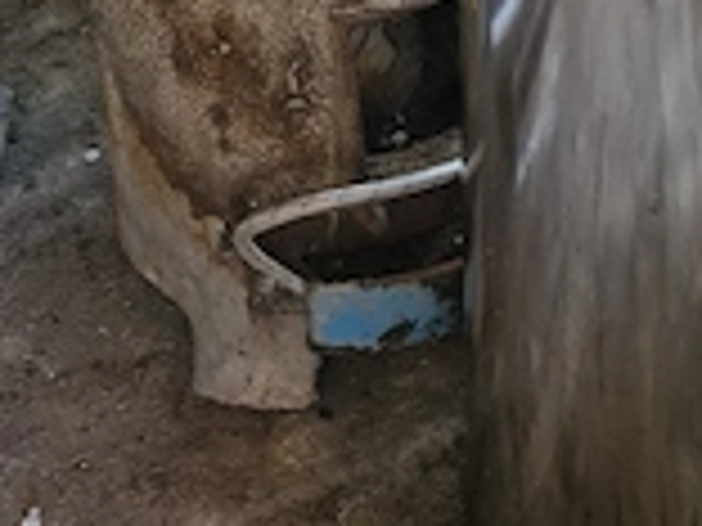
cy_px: -261
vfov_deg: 21.0
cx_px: 567
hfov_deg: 31.8
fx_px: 1196
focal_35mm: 59
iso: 800
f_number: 1.8
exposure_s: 1/100
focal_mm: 5.54
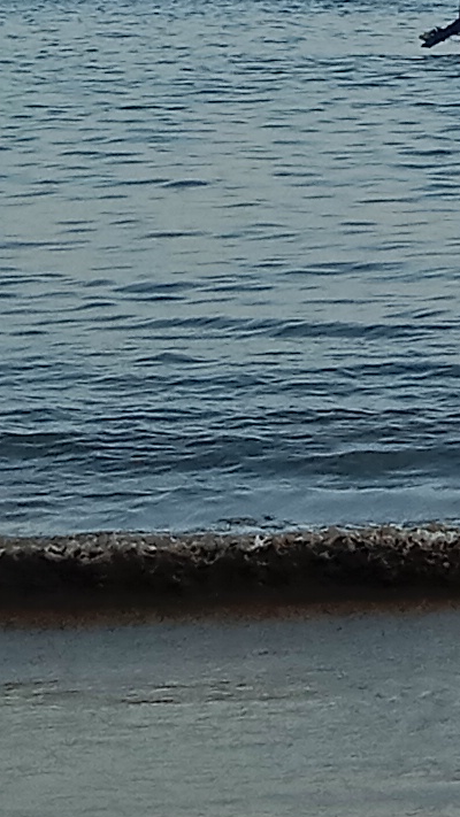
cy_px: -23
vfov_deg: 12.3
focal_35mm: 172
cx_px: 1140
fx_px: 3729
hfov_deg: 6.7
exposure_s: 1/536
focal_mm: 3.65
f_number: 2.2
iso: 101
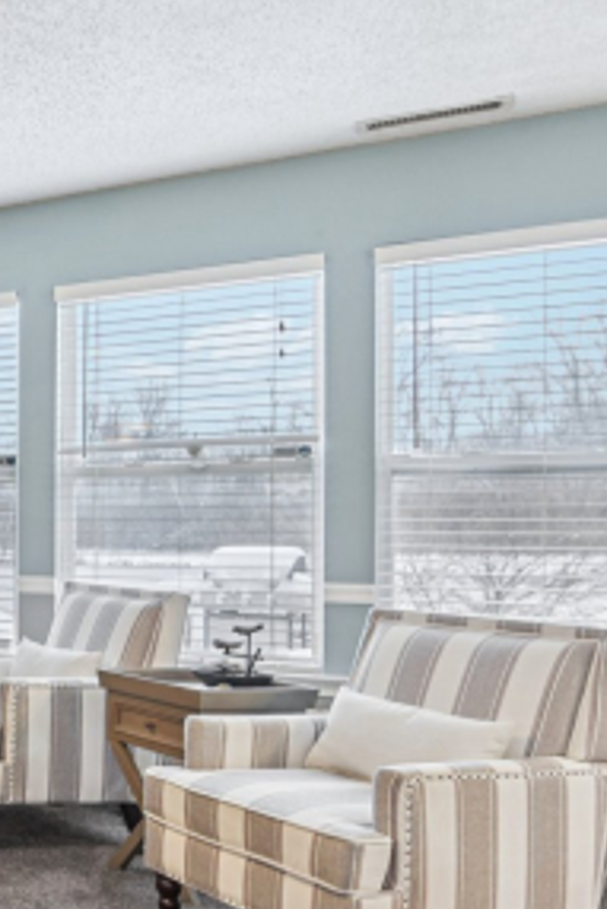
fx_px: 1061
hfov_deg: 21.8
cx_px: -458
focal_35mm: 42
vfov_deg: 46.2
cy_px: 524
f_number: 8
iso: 400
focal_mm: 16
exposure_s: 1/6
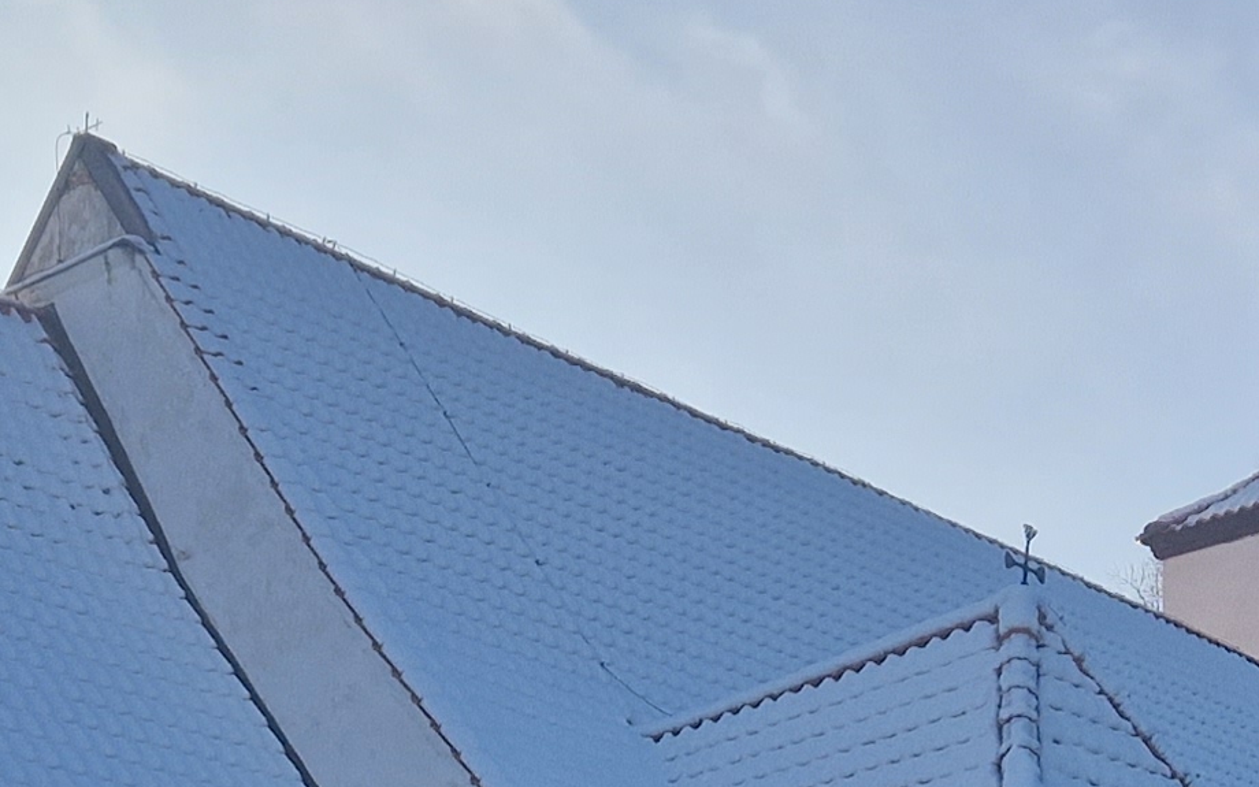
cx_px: 536
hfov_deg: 19.6
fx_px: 3637
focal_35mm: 106
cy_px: 1203
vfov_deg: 11.8
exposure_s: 1/1464
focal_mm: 5.4
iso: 50
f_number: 1.8
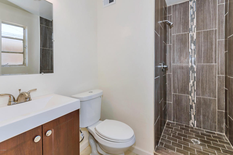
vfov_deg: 77.1
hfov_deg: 100.5
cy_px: 78
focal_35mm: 15
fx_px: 97
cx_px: 116
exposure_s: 1/60
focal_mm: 10
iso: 320
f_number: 6.3
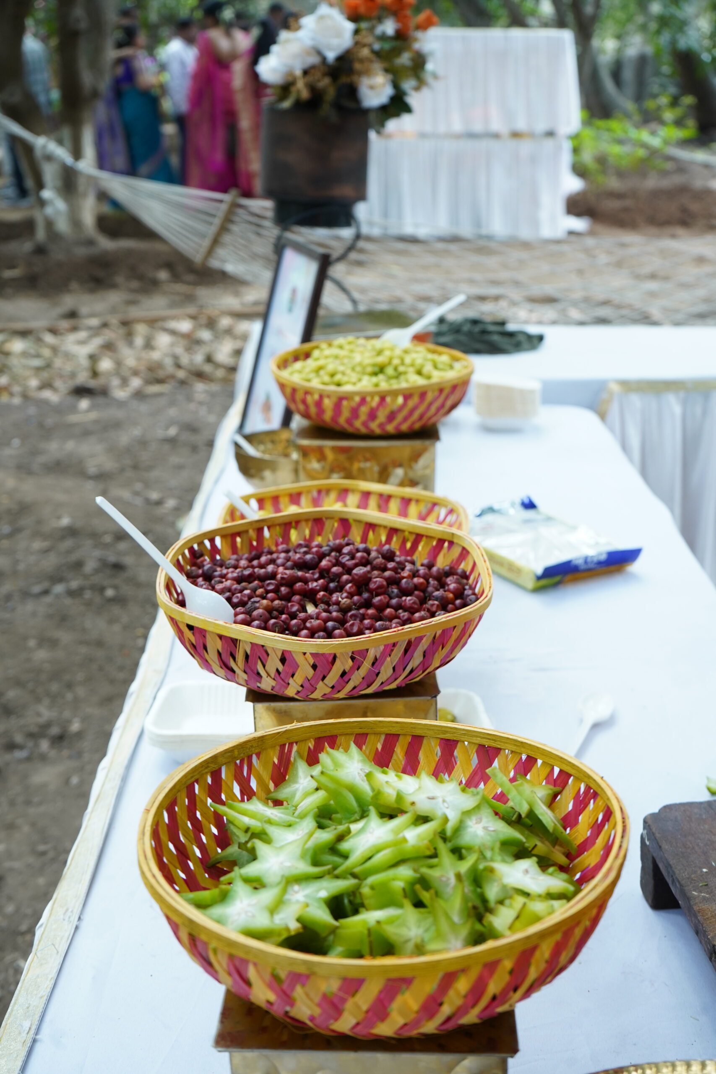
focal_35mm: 42
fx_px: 1253
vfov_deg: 46.4
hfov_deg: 31.9
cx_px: 358
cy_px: 537
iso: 1250
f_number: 6.3
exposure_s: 1/100
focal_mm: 42
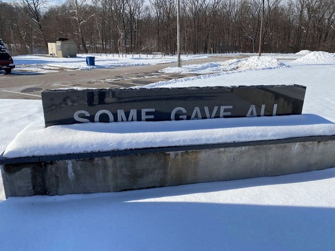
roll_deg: -0.9
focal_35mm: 26
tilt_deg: -17.0
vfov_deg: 53.1
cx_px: 168
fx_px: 252
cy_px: 126
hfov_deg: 67.3
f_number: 1.8
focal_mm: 4.25
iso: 32
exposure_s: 1/4115
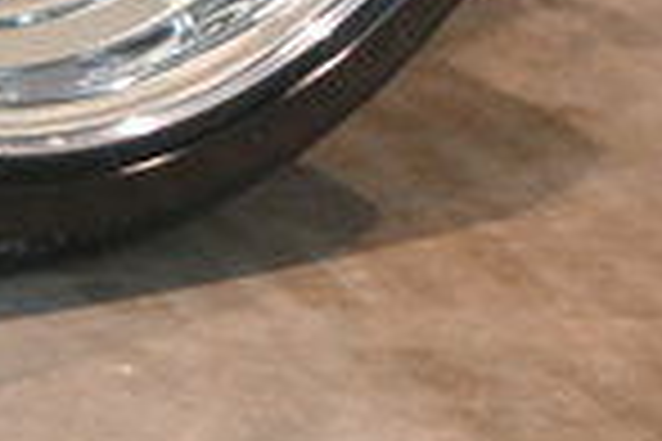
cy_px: -468
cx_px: -986
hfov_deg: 7.5
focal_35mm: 255
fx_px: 4687
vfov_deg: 5.3
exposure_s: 1/50
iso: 320
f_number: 5
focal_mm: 32.5
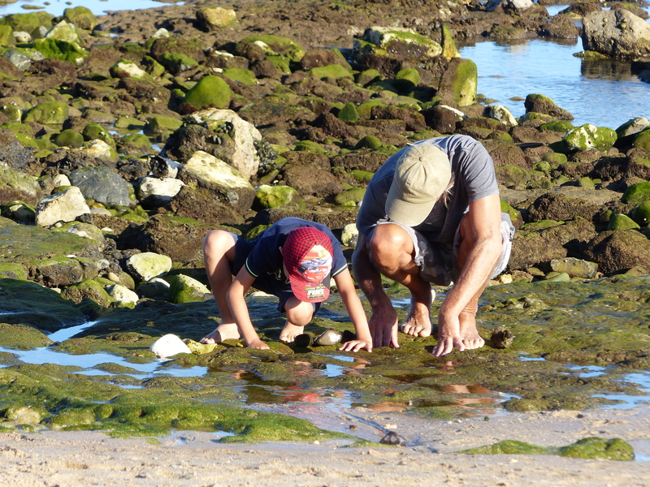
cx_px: 325
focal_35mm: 316
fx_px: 5934
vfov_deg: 4.7
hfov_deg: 6.3
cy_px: 244
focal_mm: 56.9
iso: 100
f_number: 4
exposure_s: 1/320
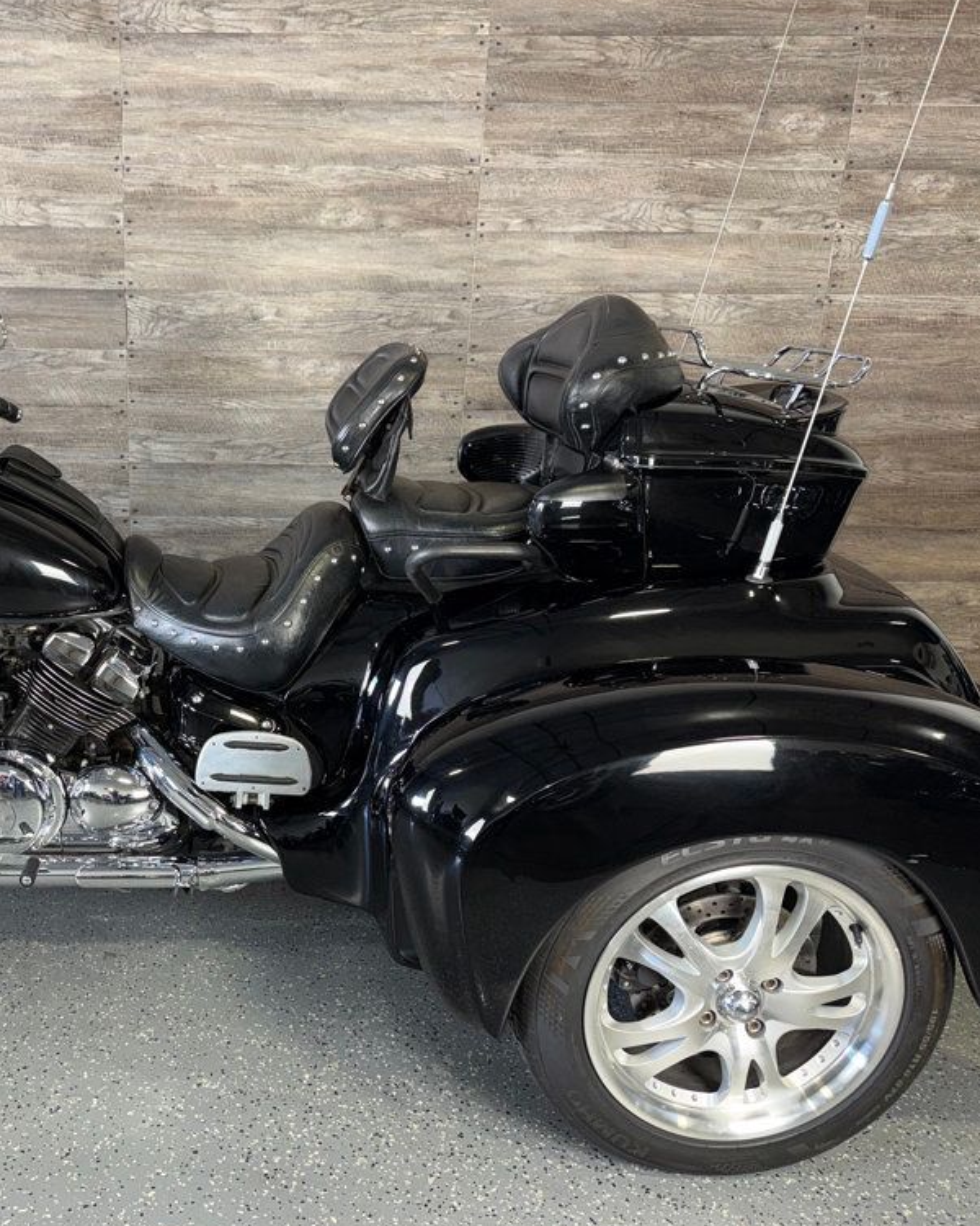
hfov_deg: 44.1
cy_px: 616
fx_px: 1160
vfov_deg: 55.7
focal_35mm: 32
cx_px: 234
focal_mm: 6.76
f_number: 1.78
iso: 80
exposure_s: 1/22
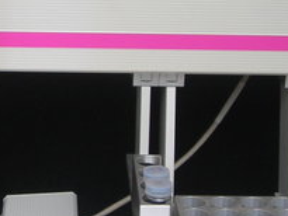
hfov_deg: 13.2
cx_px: 13
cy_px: 70
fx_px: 1232
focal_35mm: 148
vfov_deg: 10.0
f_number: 3.2
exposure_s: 1/34.8
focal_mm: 6.3
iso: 50
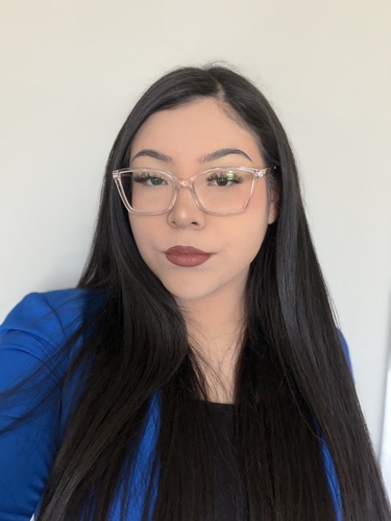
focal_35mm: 30
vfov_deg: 60.0
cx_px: 196
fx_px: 452
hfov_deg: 46.8
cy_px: 260
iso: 200
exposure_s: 1/60
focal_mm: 2.71
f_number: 1.9
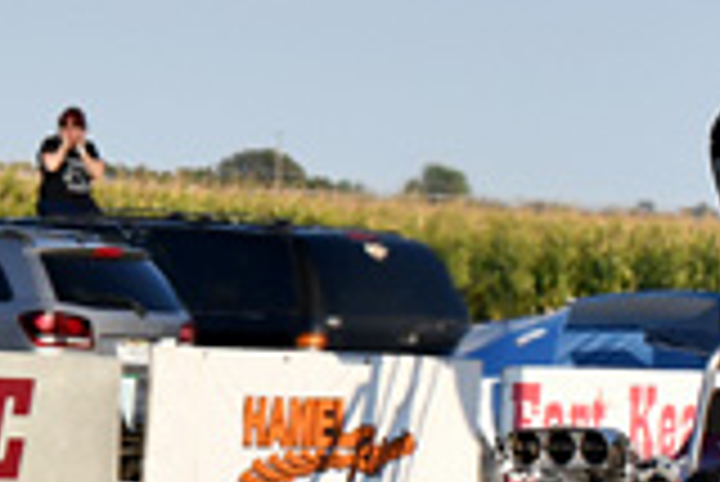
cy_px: 671
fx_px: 6566
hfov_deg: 6.2
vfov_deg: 4.2
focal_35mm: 328
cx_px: 976
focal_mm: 70
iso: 160
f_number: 5
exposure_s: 1/1000
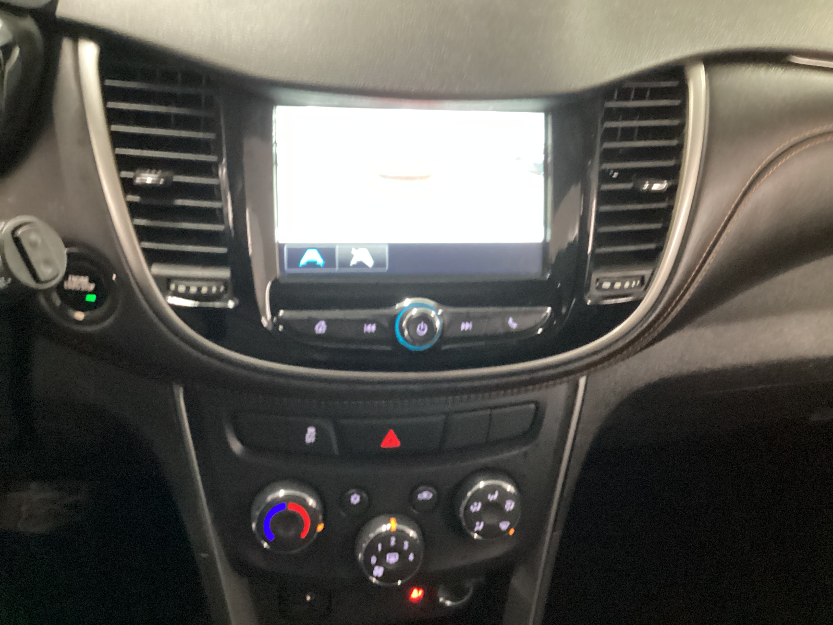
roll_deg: -8.4
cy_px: 312
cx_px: 416
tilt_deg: -38.6
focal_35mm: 31
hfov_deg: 58.4
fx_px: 746
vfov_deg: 45.4
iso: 800
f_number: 2.4
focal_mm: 3.3
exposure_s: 1/17
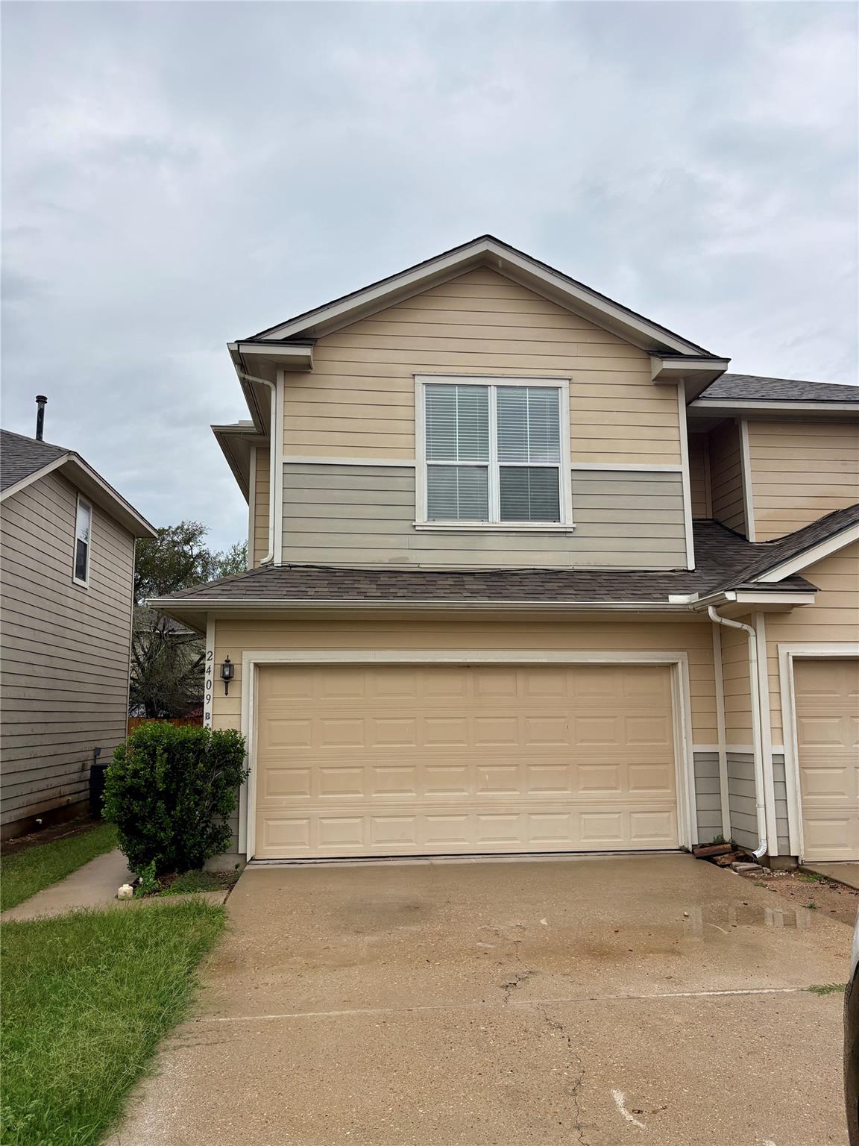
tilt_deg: +9.0
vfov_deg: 67.3
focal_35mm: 26
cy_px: 573
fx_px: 860
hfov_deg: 53.1
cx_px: 430
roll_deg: +0.4
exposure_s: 1/566
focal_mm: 5.96
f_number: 1.6
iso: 50
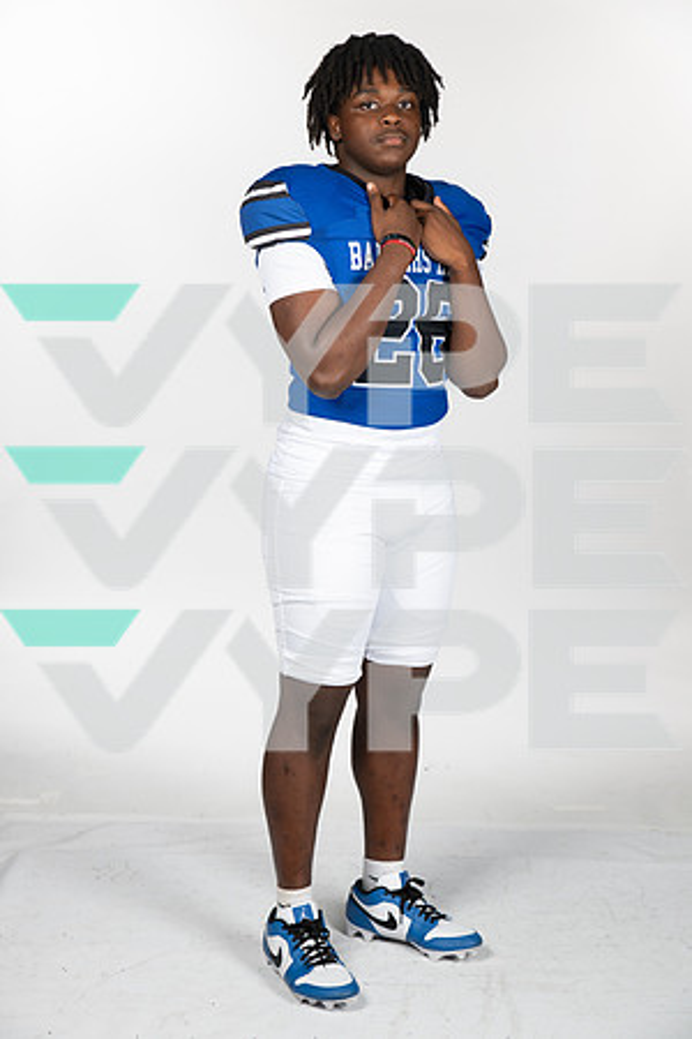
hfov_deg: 20.6
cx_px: 346
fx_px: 1903
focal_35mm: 66
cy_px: 520
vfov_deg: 30.5
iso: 250
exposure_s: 1/400
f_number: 7.1
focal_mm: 66
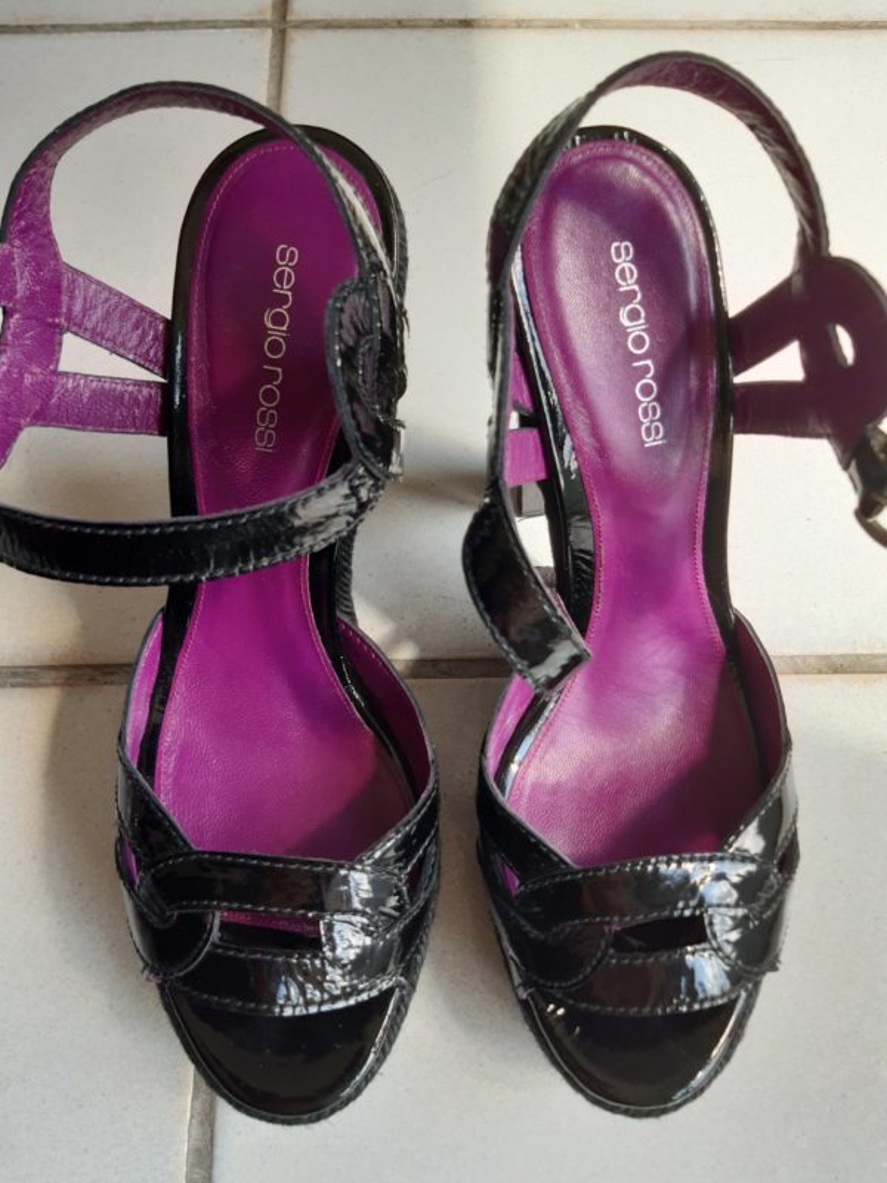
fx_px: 888
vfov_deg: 67.3
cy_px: 592
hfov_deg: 53.1
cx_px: 444
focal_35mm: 26
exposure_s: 1/176
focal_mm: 3.92
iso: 40
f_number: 1.7
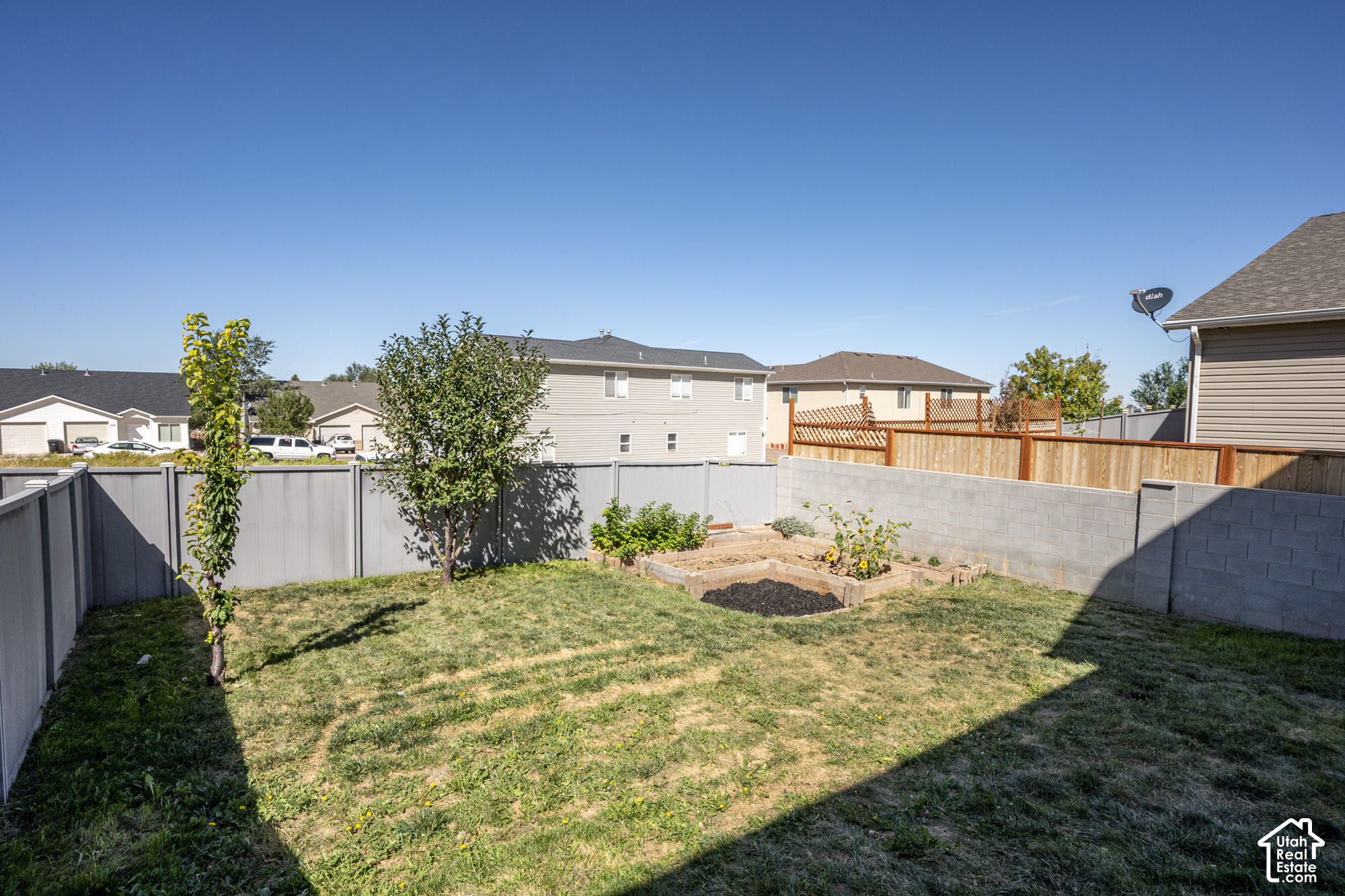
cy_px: 448
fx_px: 672
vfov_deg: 67.3
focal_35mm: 18
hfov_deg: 90.0
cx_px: 672
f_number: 13
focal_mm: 18
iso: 400
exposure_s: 1/500
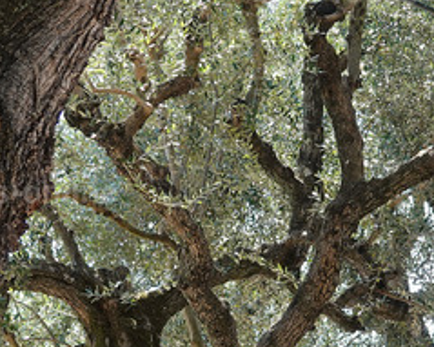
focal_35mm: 185
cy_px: 352
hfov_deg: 10.4
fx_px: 2375
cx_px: 318
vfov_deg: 8.3
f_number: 3.2
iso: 100
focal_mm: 16.92
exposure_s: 1/60
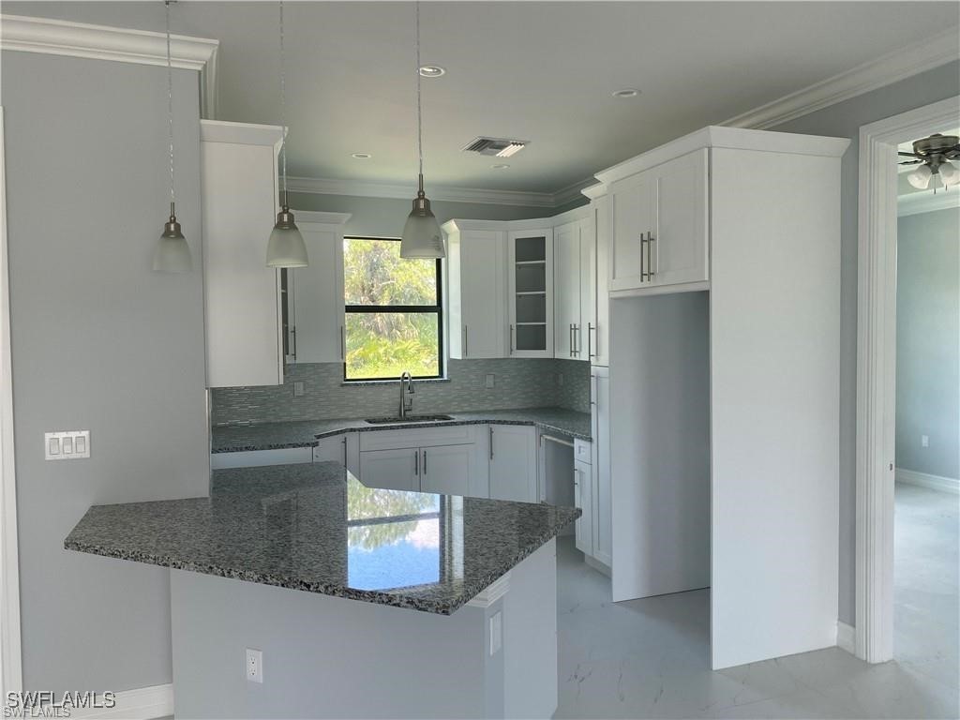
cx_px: 480
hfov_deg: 67.3
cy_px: 360
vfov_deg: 53.1
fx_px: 721
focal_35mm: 26
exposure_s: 1/122
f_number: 1.8
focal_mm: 4.25
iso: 50
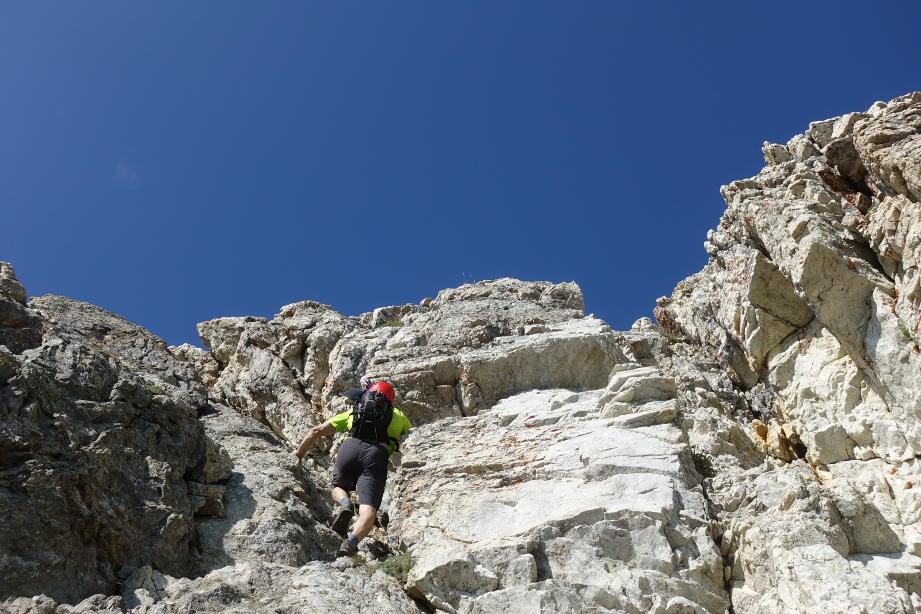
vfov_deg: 27.5
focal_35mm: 49
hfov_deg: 40.4
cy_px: 307
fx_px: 1253
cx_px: 460
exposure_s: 1/500
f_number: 5.6
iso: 125
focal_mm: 17.9
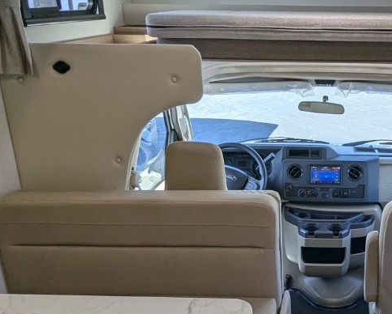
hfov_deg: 39.2
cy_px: 200
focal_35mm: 45
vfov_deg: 33.2
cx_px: 326
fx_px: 522
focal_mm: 2.35
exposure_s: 1/182
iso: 58
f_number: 2.2
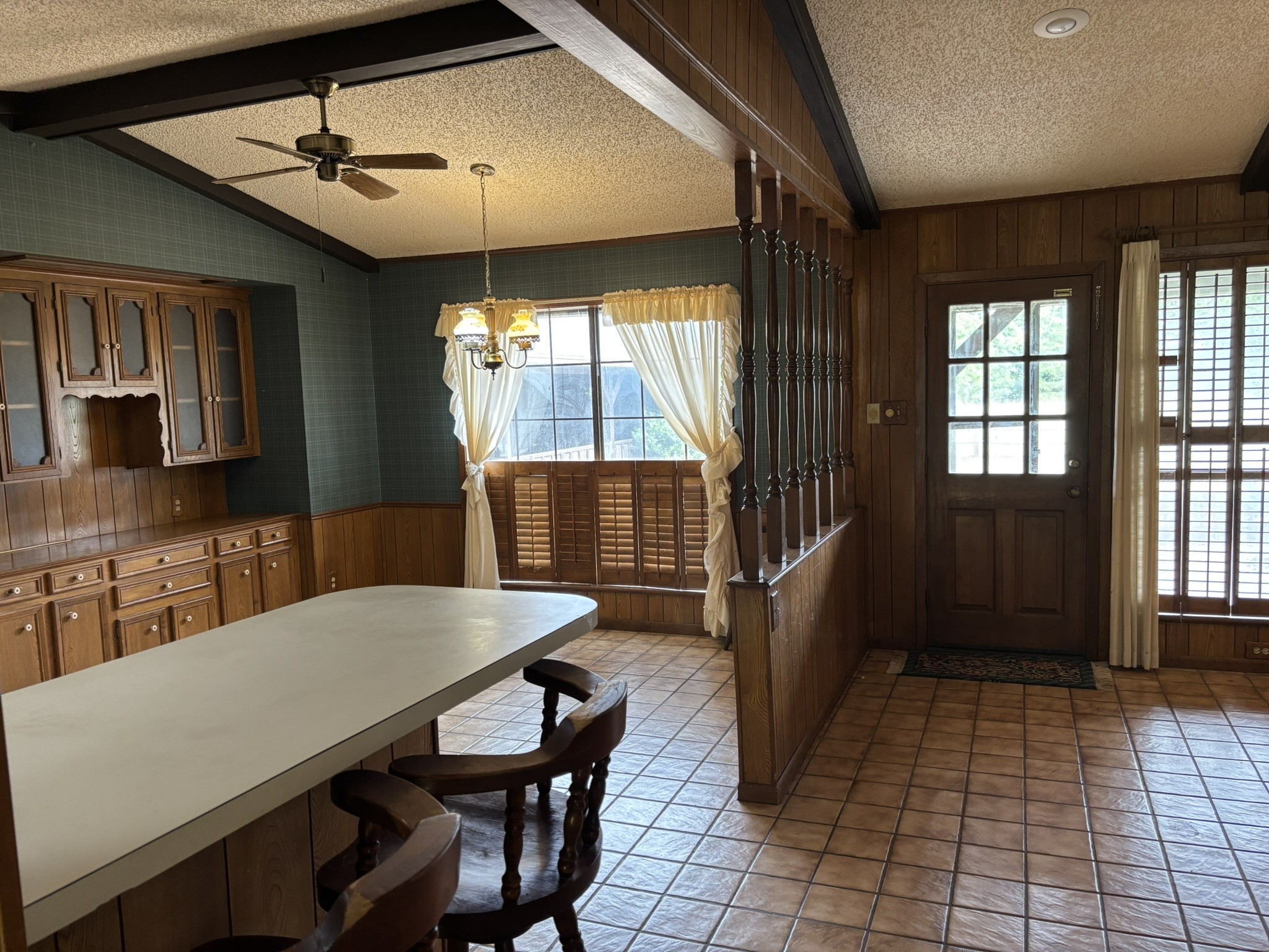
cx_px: 634
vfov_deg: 53.1
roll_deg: +1.7
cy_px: 476
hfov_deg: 67.3
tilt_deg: -6.2
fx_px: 953
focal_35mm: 26
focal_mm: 5.96
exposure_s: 1/60
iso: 160
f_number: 1.6
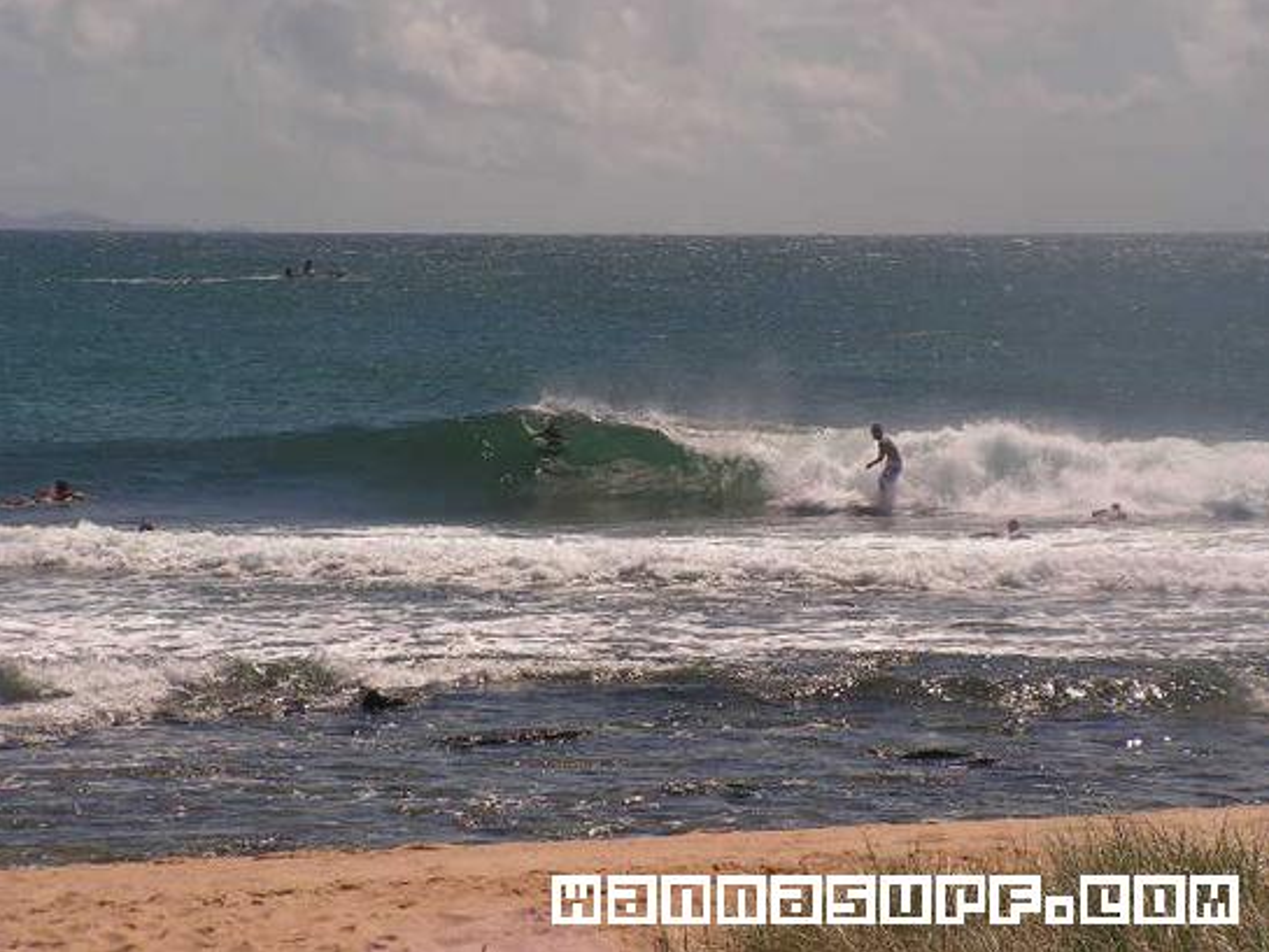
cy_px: 475
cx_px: 637
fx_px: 5317
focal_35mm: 145
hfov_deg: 13.6
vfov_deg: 10.2
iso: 64
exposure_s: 1/1600
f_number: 4.8
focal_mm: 24
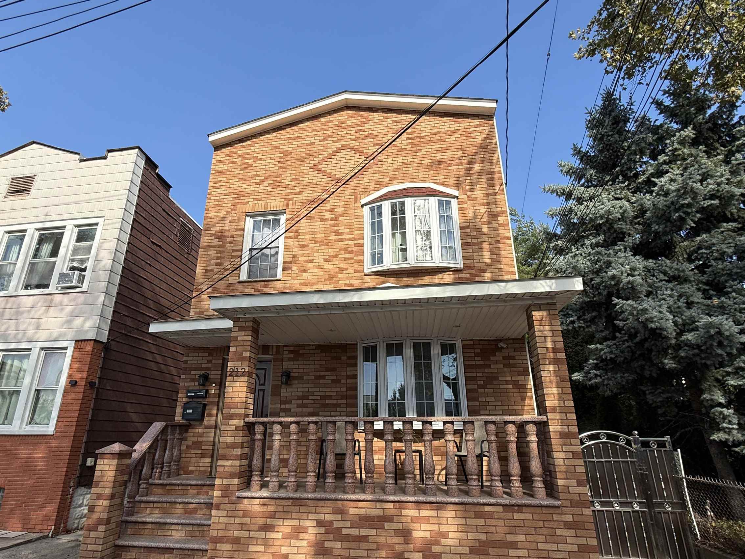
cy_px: 295
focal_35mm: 19
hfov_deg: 84.5
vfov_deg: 68.6
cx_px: 347
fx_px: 409
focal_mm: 2.22
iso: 50
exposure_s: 1/1050
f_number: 2.2
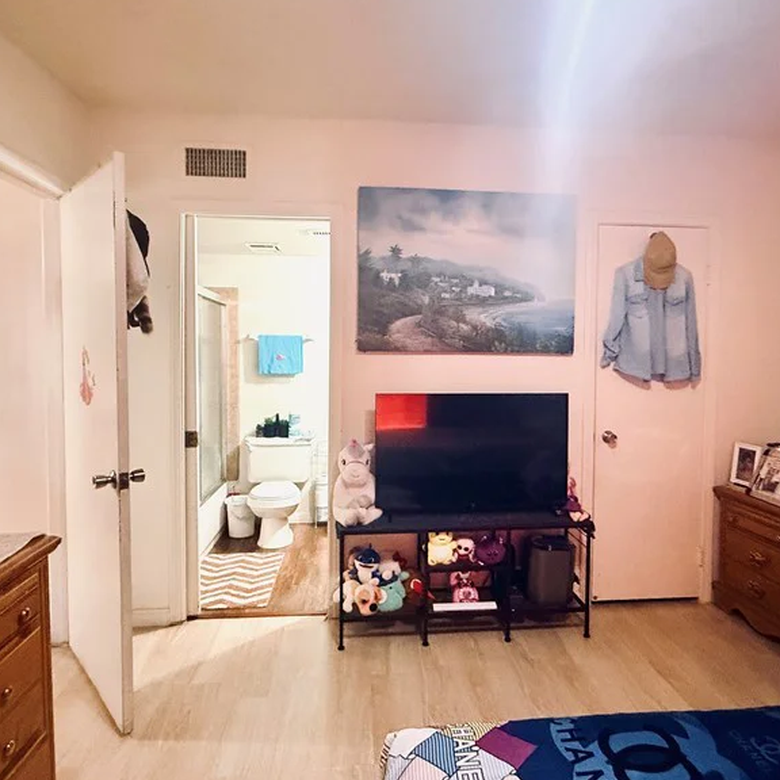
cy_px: 371
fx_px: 561
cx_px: 414
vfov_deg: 69.6
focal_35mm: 22
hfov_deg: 69.6
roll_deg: -0.2
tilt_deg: -1.4
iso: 1000
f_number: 2.2
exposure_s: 1/60
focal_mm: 2.22
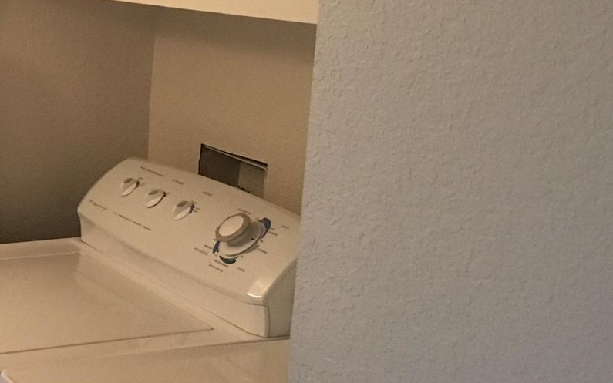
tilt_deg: -15.2
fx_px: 1303
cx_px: -97
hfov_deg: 24.3
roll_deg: +0.7
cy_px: 247
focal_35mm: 78
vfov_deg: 16.7
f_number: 2.2
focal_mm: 4.15
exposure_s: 1/30
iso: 200
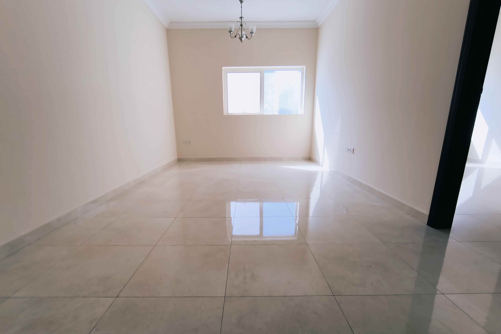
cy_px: 192
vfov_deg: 84.8
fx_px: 181
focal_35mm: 13
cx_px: 246
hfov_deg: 108.3
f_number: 2.2
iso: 152
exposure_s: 1/100
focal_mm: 2.13
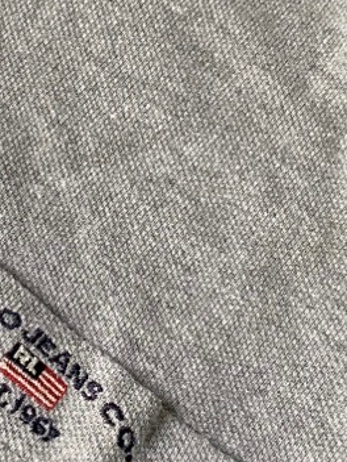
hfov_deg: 19.1
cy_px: 233
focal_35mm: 74
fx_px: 987
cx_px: -37
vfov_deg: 26.3
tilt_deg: -69.3
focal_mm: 4.25
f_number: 1.8
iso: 125
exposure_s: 1/94
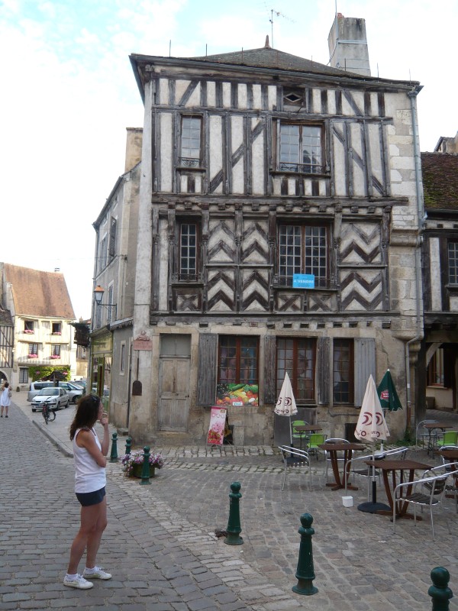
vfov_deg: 63.4
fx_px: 494
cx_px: 229
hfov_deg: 49.7
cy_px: 306
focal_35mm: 28
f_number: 2.8
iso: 100
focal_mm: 4.6
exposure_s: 1/160
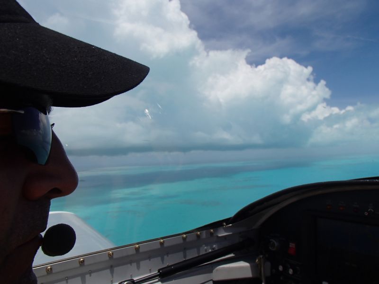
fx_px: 307
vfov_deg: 49.7
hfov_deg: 63.4
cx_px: 190
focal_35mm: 28
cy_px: 142
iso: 100
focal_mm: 5
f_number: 11
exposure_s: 1/250
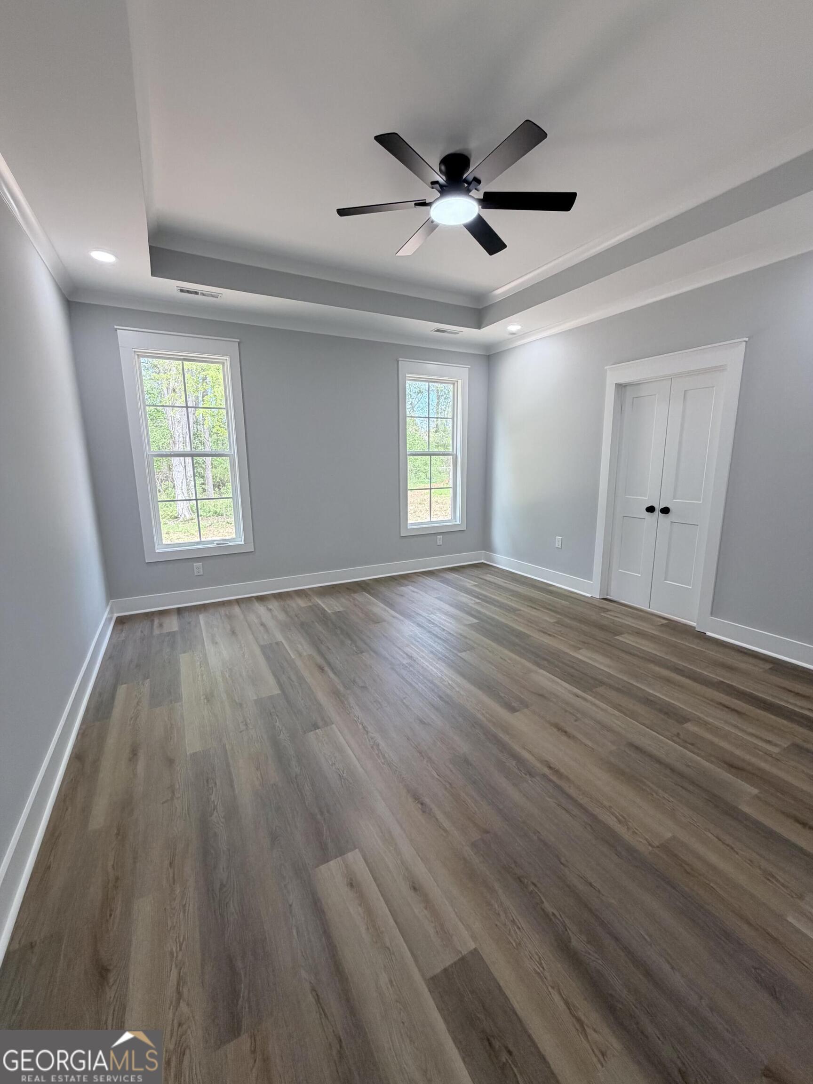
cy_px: 542
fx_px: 438
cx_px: 406
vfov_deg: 102.1
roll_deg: -0.1
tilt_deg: -11.0
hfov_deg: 85.7
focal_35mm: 14
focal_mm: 2.22
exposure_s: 1/121
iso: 160
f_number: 2.2
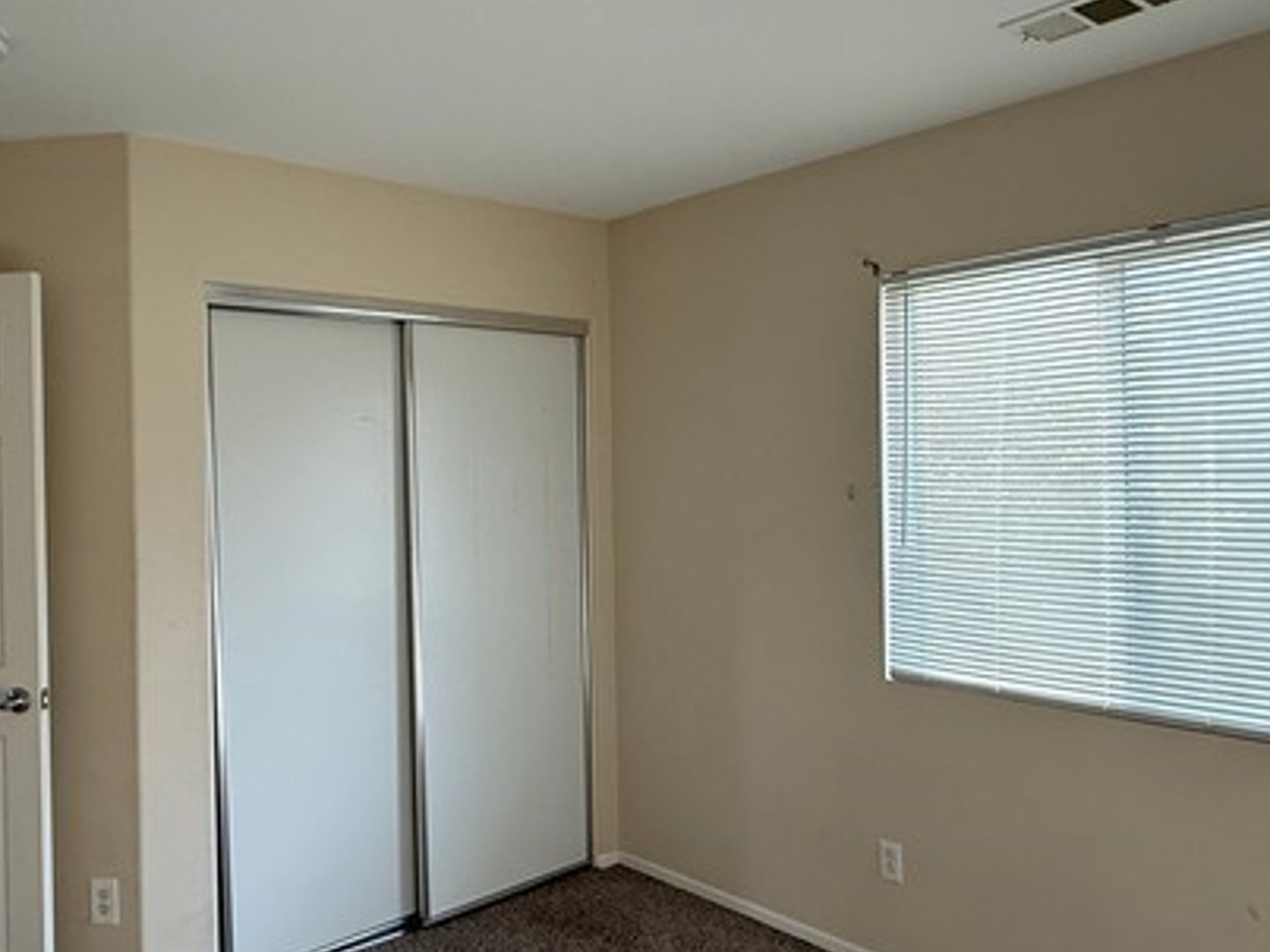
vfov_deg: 49.7
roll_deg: +1.2
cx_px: 501
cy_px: 476
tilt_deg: +0.0
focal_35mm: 28
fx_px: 1027
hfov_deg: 62.8
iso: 125
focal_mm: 2.22
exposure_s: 1/99
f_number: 2.2
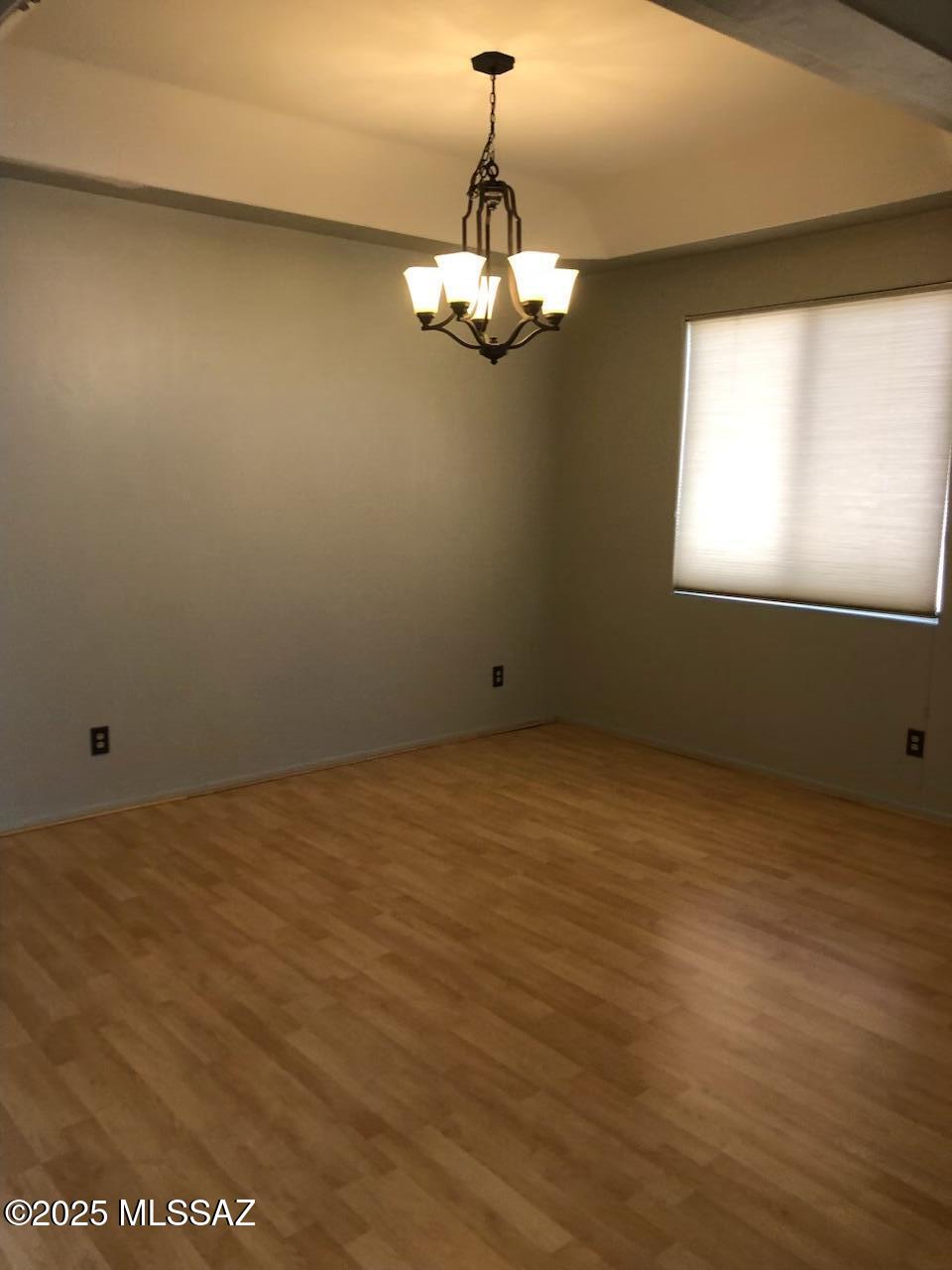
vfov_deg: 63.4
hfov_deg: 49.7
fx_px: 1027
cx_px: 476
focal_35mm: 28
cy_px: 635
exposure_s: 1/15
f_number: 1.8
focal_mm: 3.99
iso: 40
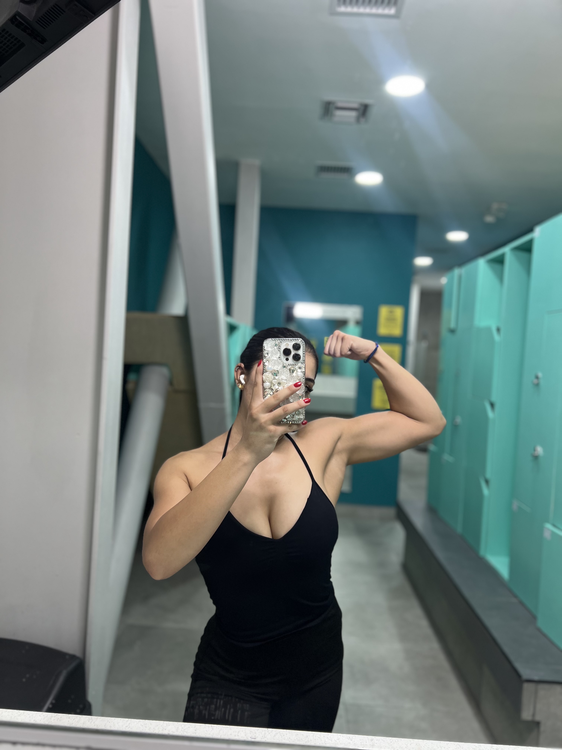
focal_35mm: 26
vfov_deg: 67.3
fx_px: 563
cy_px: 375
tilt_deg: -1.8
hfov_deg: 53.1
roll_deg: -3.5
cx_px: 281
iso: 64
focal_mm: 5.7
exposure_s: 1/60
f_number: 1.5
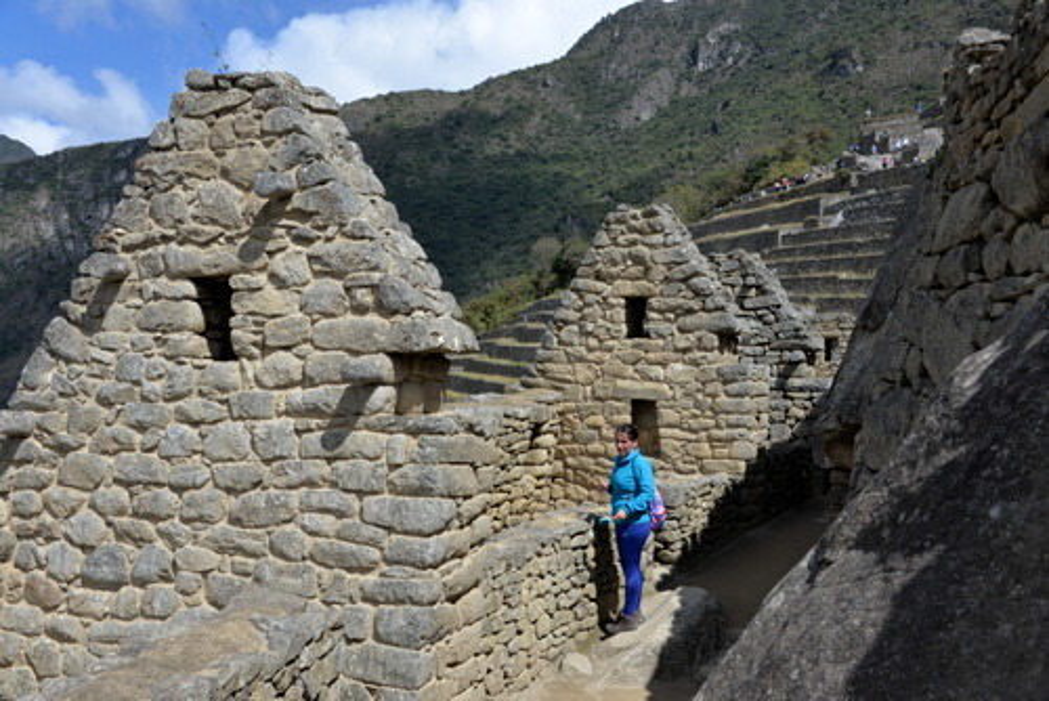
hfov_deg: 54.4
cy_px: 350
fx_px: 1020
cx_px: 524
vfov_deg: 37.9
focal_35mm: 35
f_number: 8
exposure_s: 1/250
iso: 100
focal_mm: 35
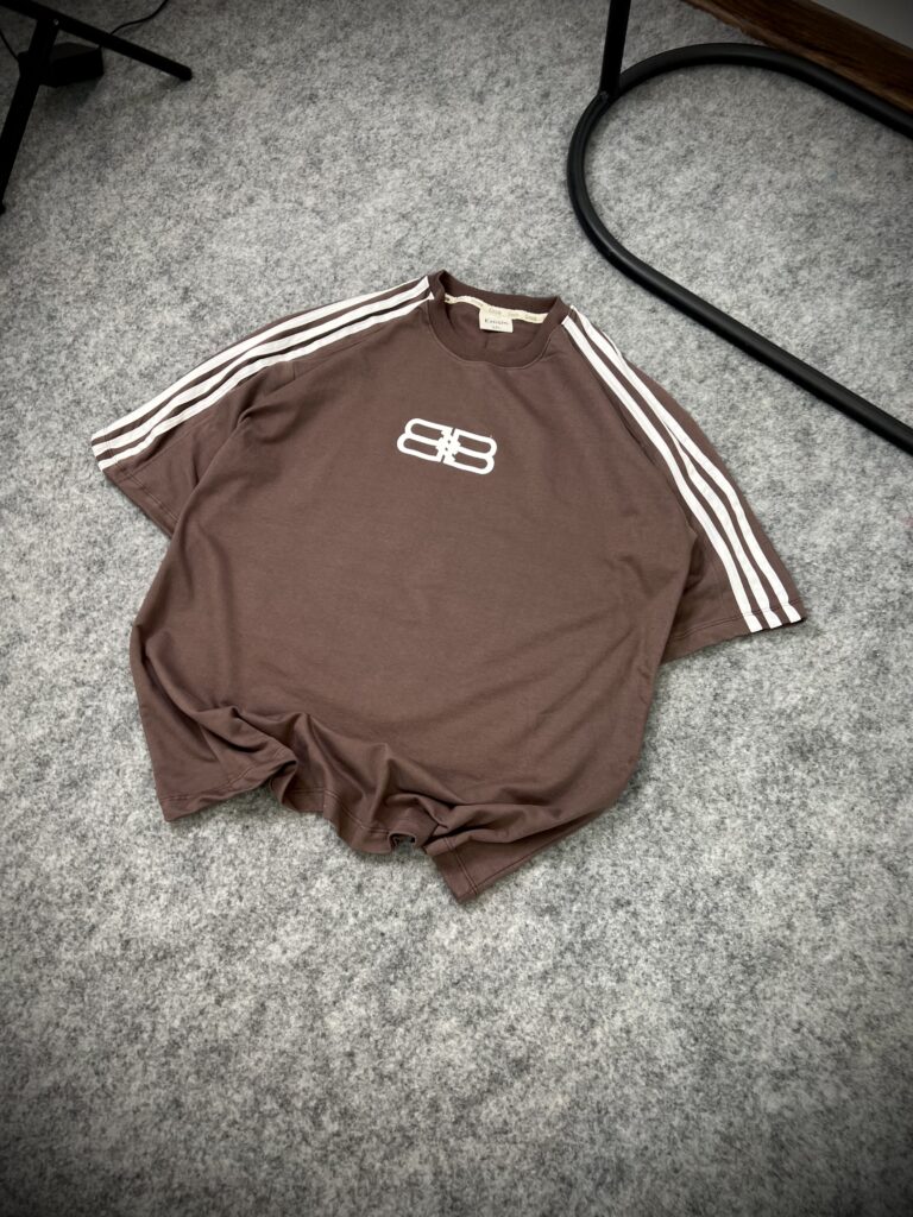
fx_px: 914
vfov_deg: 67.3
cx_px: 456
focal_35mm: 26
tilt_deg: -70.1
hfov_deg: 53.1
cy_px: 608
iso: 80
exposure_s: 1/61
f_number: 1.5
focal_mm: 5.7
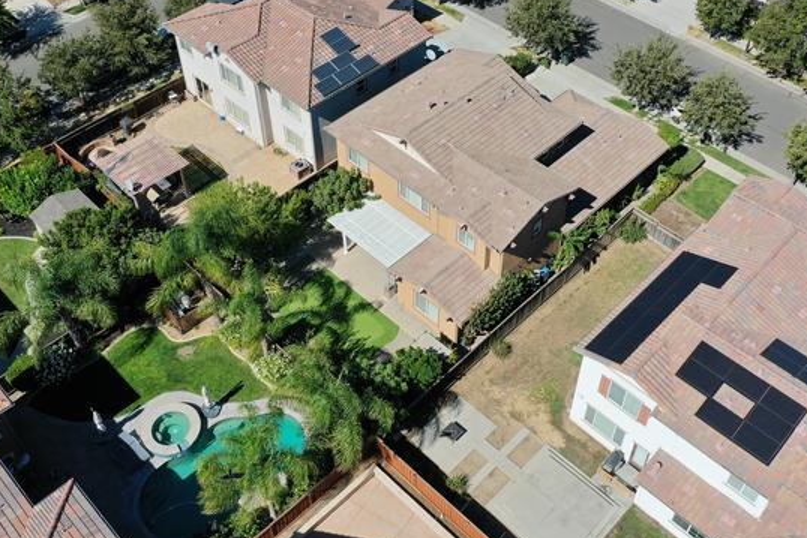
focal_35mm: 39
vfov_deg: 34.1
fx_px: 874
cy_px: 201
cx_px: 408
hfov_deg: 49.5
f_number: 6.3
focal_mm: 10.26
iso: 100
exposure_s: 1/500
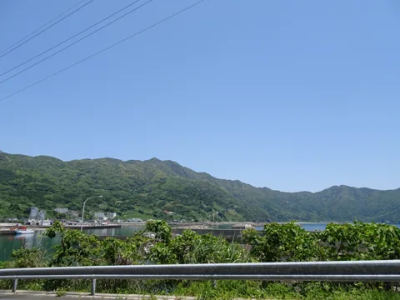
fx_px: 277
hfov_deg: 71.6
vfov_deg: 56.8
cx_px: 200
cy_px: 150
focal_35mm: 24
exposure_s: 1/800
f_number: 3.5
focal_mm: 4.1
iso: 80
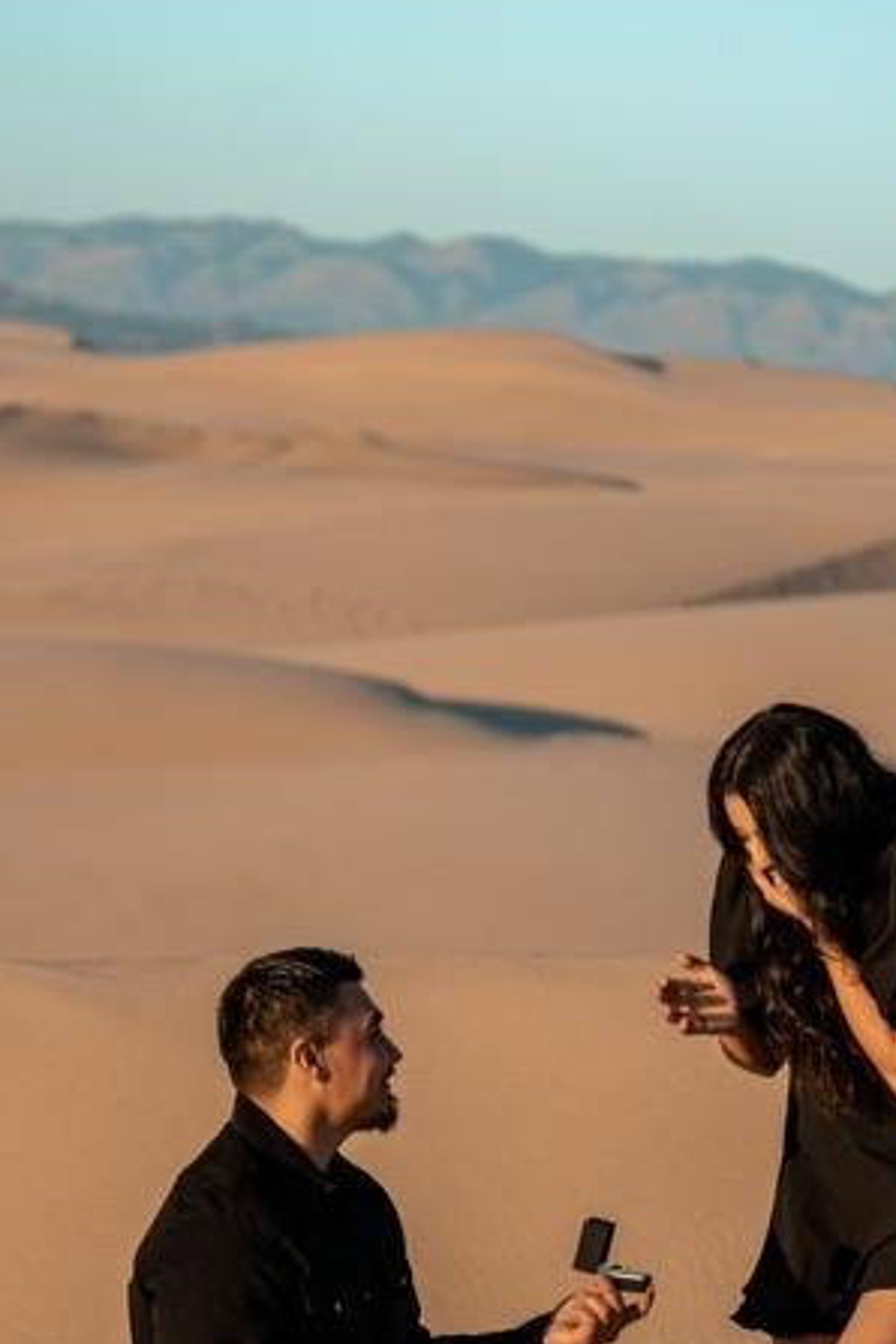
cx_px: 436
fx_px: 6346
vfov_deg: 12.1
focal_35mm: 170
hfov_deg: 8.1
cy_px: 848
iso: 100
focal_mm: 70
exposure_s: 1/800
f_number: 2.8
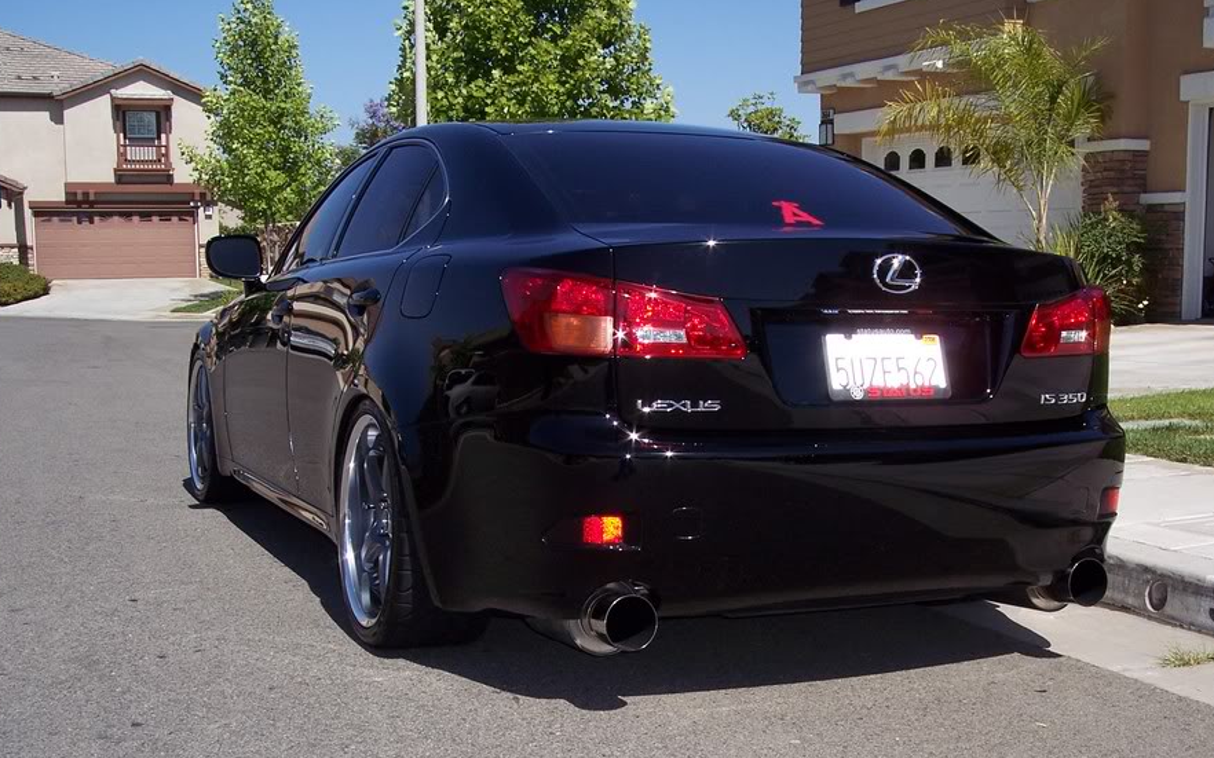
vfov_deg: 26.8
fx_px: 1588
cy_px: 476
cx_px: 662
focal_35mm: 48
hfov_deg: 41.8
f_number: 5.6
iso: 100
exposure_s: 1/500
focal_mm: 8
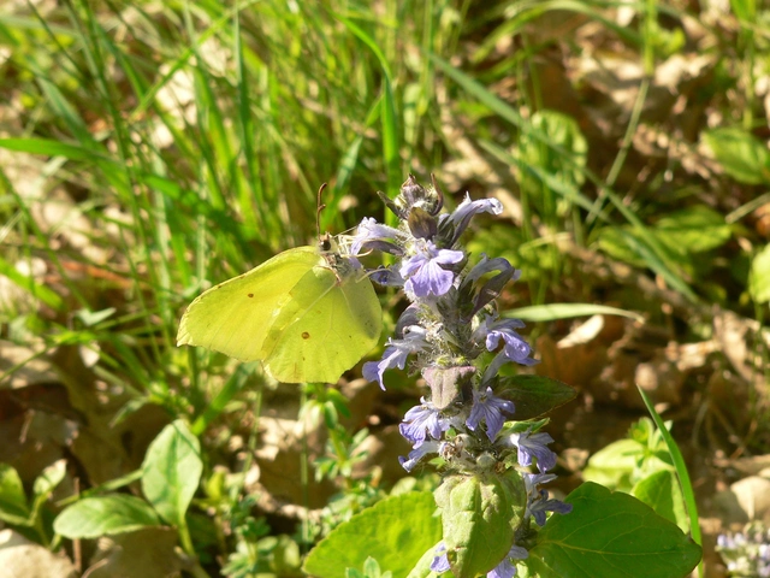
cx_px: 385
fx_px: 1713
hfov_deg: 25.3
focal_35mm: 77
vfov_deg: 19.1
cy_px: 289
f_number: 4
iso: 100
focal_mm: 12.8
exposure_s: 1/320
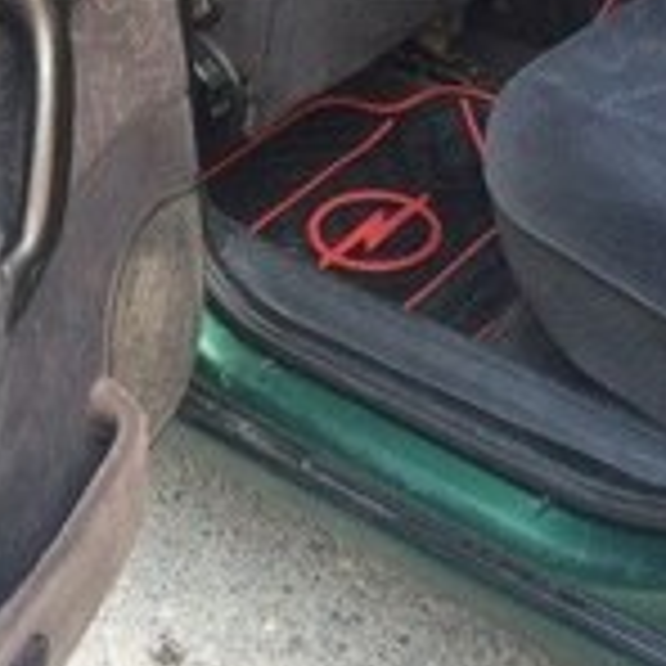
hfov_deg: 19.9
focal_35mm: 86
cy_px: -54
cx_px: 90
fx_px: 1872
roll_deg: +11.7
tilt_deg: -27.6
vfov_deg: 19.4
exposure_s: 1/33
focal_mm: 4.15
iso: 320
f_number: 2.2
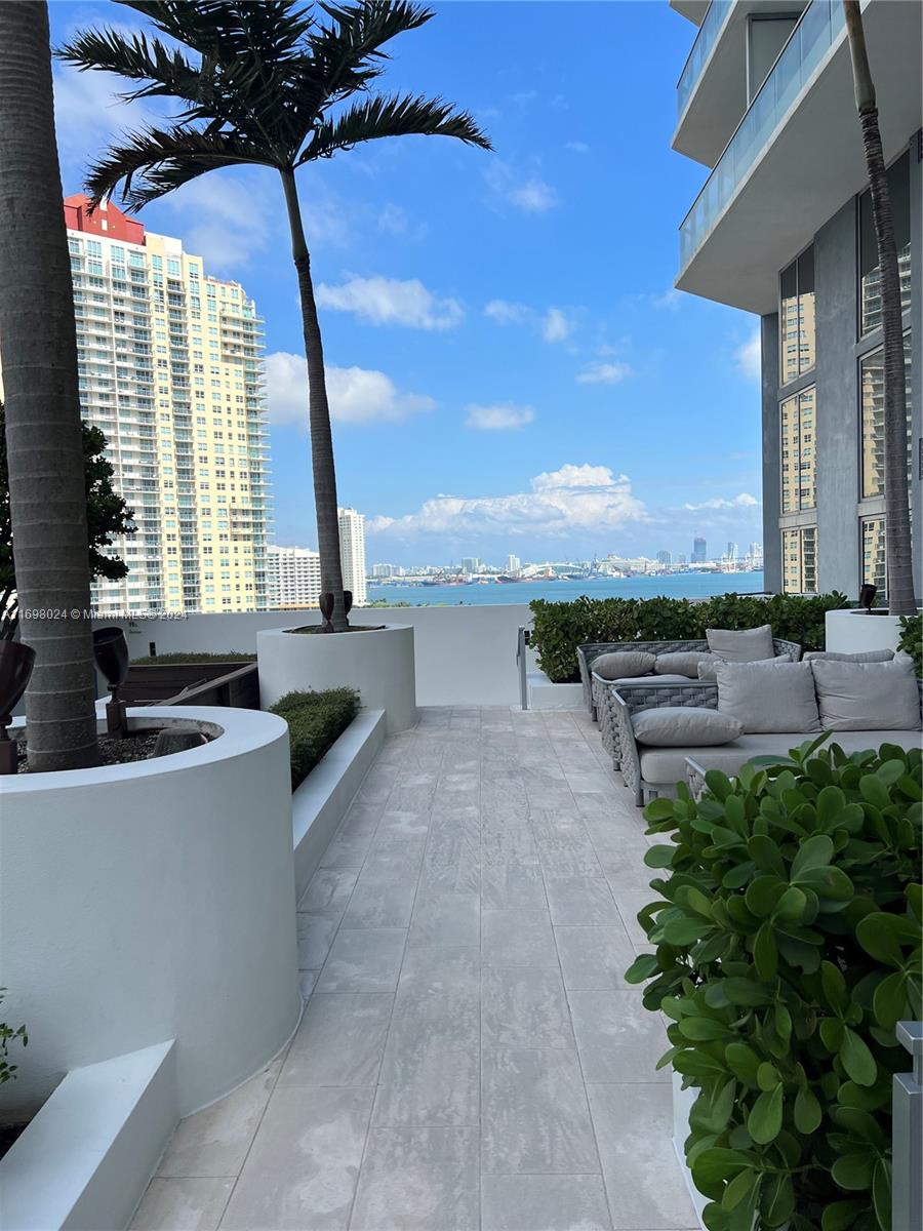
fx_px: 924
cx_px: 462
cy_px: 616
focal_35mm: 26
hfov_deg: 53.1
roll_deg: +1.7
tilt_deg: -0.1
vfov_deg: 67.3
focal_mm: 5.7
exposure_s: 1/5076
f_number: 1.5
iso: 50
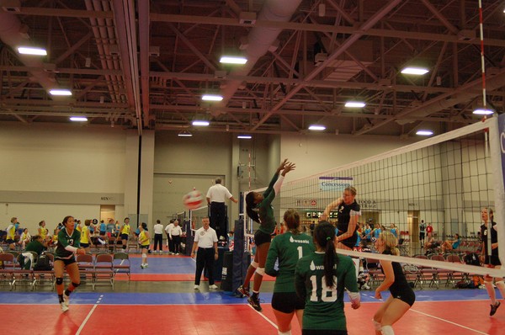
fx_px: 588
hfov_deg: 46.5
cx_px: 252
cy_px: 168
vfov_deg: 31.8
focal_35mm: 42
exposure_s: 1/200
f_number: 3.3
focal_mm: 28
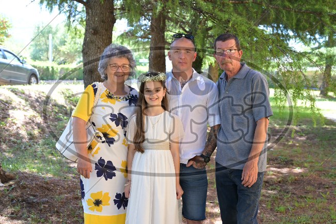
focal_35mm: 52
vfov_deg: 26.0
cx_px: 168
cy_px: 112
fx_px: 485
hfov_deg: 38.2
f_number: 5.6
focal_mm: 52
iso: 640
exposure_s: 1/160
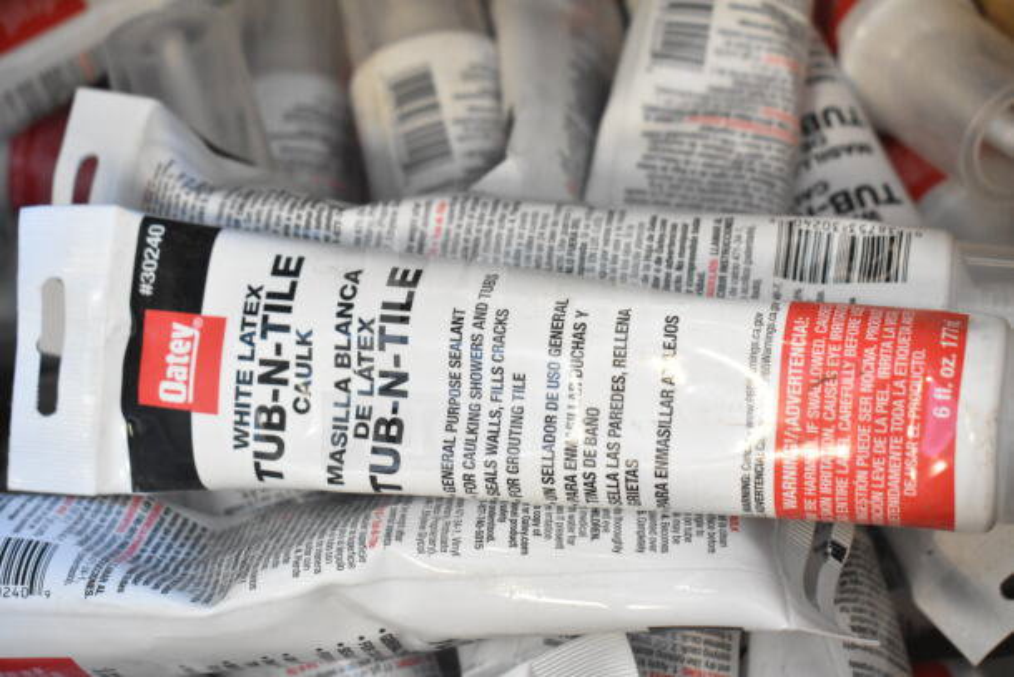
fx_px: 1690
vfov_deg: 22.6
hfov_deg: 33.4
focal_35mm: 60
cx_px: 507
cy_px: 338
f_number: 5
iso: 2500
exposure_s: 1/60
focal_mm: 40
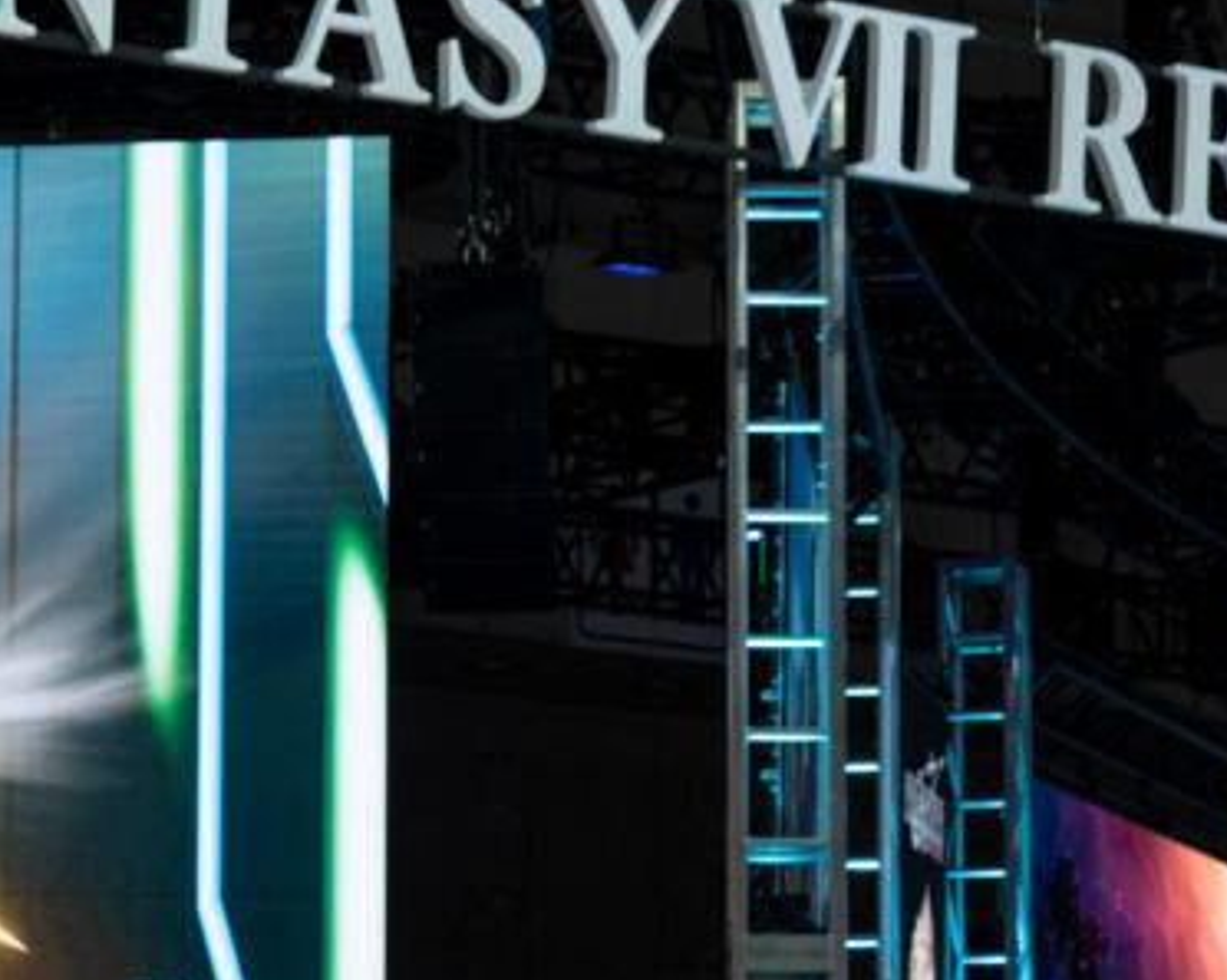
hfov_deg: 10.2
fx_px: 6822
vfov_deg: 8.2
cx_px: -46
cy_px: 912
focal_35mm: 188
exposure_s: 1/100
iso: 800
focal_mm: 51
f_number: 4
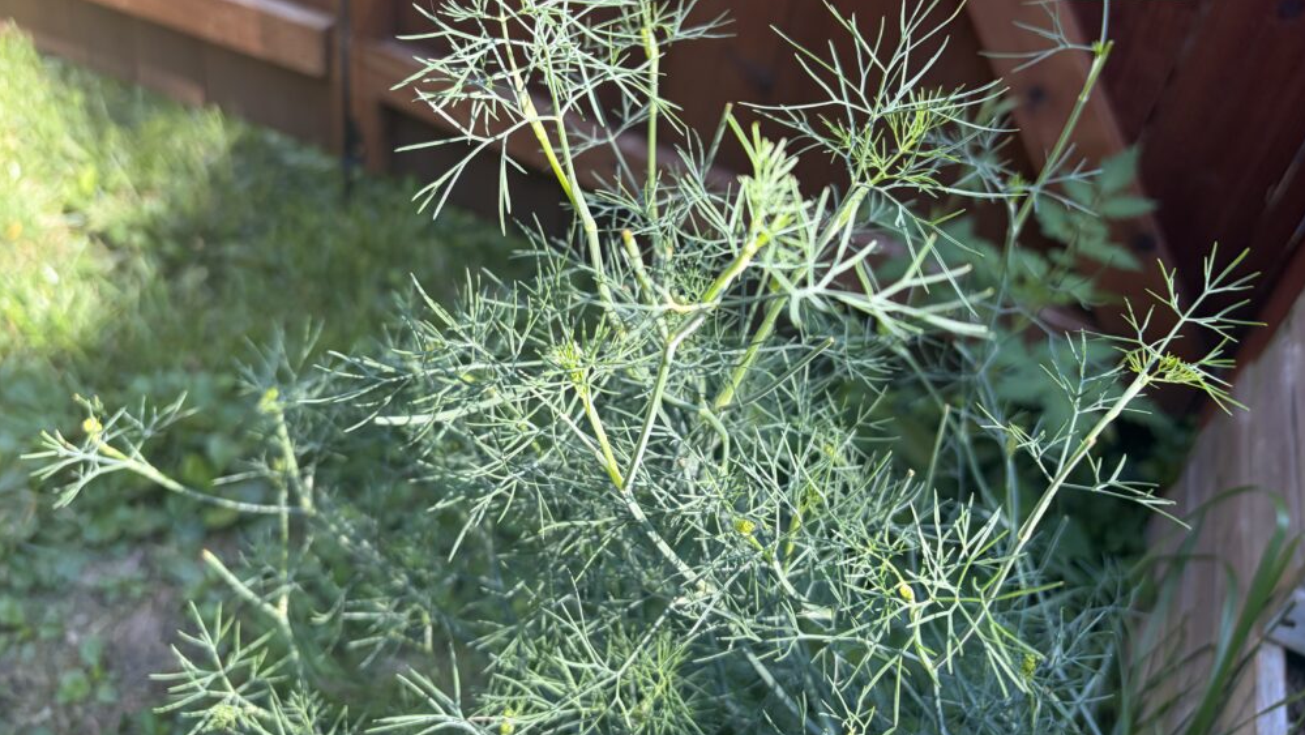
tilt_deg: -35.5
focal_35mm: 29
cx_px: 642
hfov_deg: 66.1
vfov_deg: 40.1
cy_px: 309
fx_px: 1004
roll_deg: -9.9
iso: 40
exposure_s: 1/153
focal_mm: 5.96
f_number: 1.6
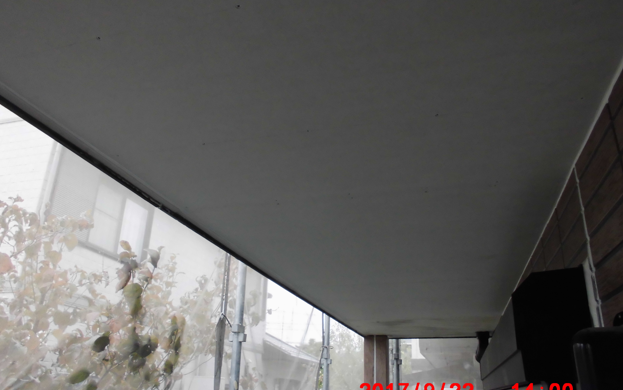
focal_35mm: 28
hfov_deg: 66.5
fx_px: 475
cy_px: 202
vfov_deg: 44.5
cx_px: 307
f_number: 3.5
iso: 200
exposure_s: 1/60
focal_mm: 4.6
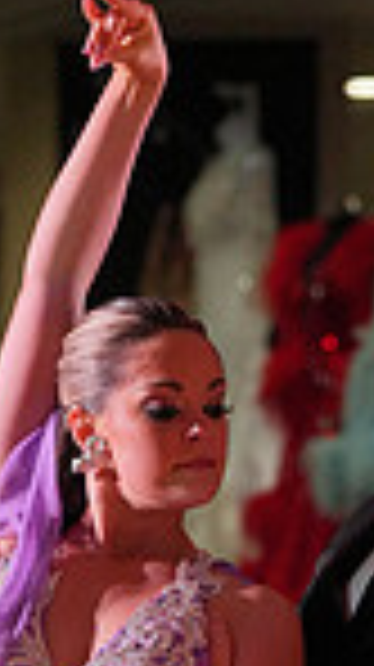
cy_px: 1098
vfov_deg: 4.7
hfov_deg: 2.7
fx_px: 8005
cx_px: 313
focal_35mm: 453
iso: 2500
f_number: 4
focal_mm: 110
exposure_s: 1/500
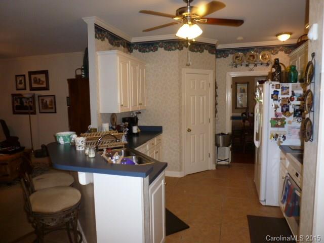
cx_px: 162
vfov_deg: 56.8
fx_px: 225
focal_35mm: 24
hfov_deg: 71.6
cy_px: 122
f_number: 3.3
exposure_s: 1/60
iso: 250
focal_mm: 4.3
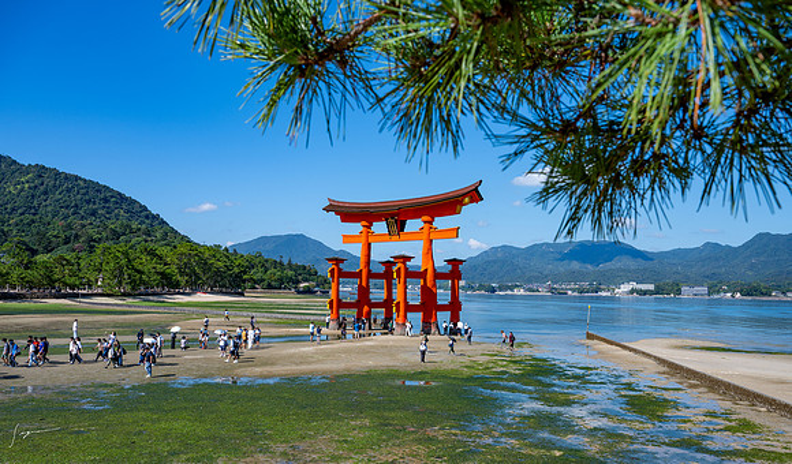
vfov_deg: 39.4
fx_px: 647
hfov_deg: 62.9
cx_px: 396
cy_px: 258
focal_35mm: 30
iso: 140
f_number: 8
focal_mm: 29
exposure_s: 1/320
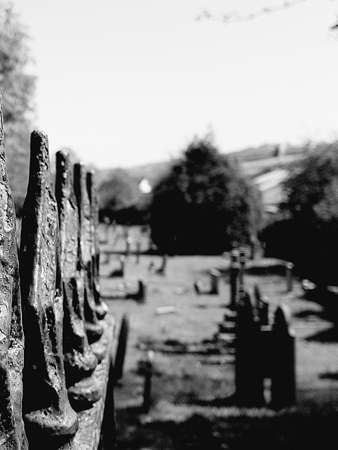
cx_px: 37
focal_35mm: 58
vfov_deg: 33.2
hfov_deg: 24.5
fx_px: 755
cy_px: 259
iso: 40
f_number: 1.7
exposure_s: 1/1460
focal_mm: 4.2
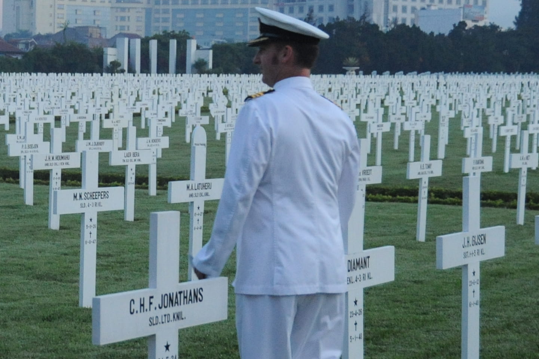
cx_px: 66
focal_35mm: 118
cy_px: 188
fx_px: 1765
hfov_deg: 17.1
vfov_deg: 11.6
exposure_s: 1/100
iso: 3200
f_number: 5
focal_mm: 40
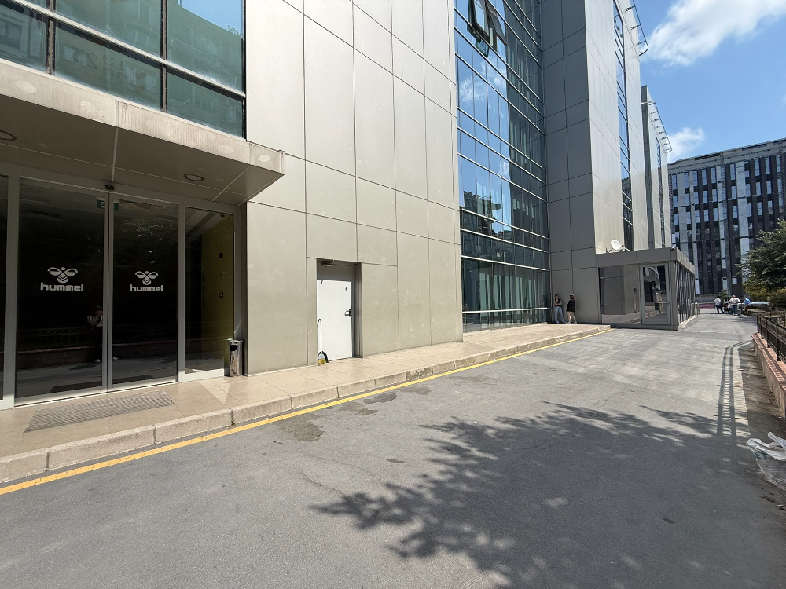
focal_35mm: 14
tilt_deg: +2.9
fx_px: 318
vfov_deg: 85.7
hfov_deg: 102.1
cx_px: 393
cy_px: 294
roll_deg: +1.8
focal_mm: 2.22
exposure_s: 1/2717
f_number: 2.2
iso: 50
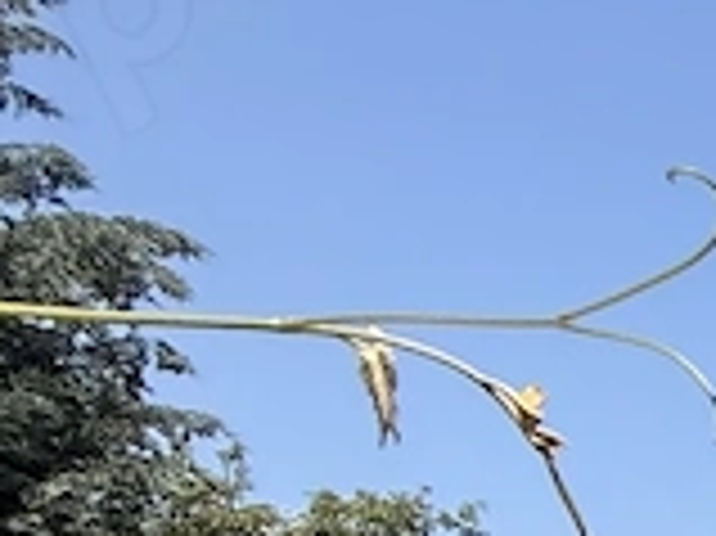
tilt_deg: +4.0
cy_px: 946
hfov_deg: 11.8
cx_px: 2107
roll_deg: -0.4
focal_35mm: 88
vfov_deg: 14.8
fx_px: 1819
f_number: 2.2
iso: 50
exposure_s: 1/1572
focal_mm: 2.22
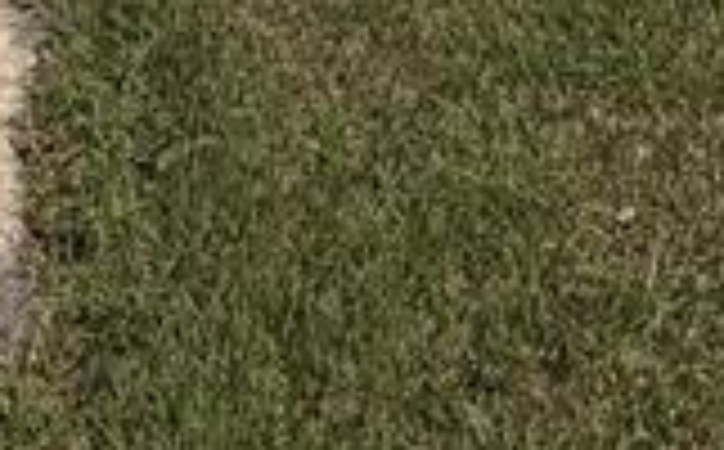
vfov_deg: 9.1
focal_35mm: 71
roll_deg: +0.1
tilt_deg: +16.2
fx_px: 1398
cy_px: -1192
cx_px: 297
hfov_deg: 29.0
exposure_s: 1/1745
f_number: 2.2
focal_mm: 2.22
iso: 20
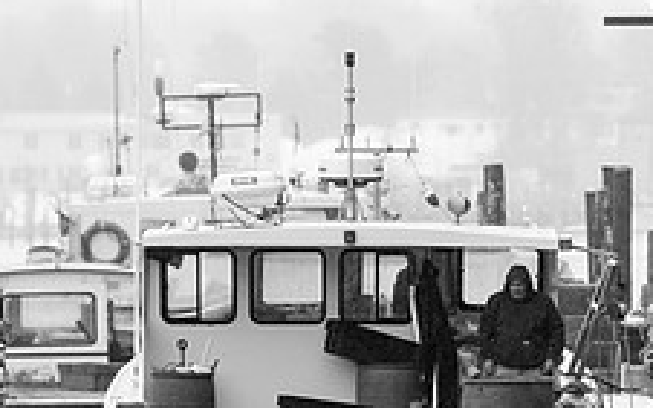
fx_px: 12113
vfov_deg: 1.9
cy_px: 543
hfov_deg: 3.1
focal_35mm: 681
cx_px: 370
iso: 500
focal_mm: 260
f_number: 5.6
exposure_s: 1/160
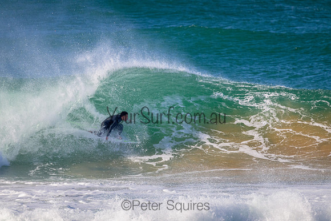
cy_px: 110
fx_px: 7357
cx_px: 166
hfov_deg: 2.6
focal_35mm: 800
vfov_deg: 1.7
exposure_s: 1/2000
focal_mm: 800
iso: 2000
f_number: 11
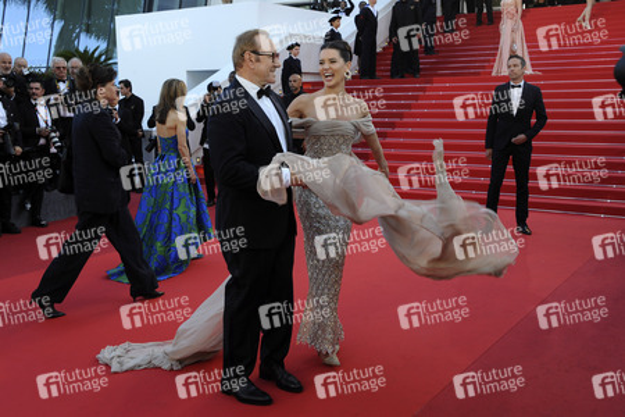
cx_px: 312
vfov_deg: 36.9
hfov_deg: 53.1
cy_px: 208
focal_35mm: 36
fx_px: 625
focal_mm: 36
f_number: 7.1
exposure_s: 1/250
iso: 640
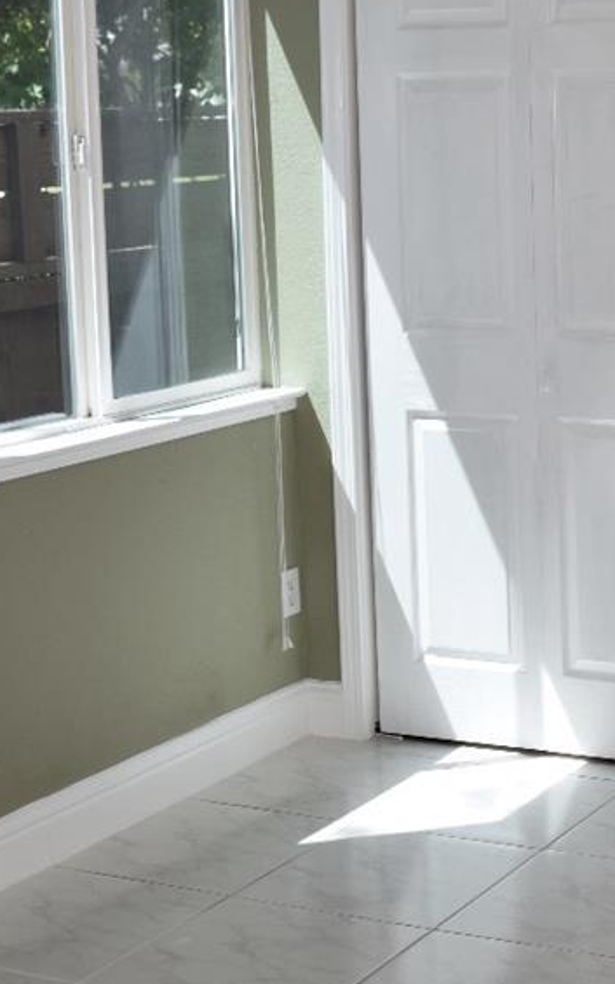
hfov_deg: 17.1
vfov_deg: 28.1
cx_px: 727
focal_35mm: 73
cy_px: 348
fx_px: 1958
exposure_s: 1/125
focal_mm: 18
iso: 100
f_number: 5.6
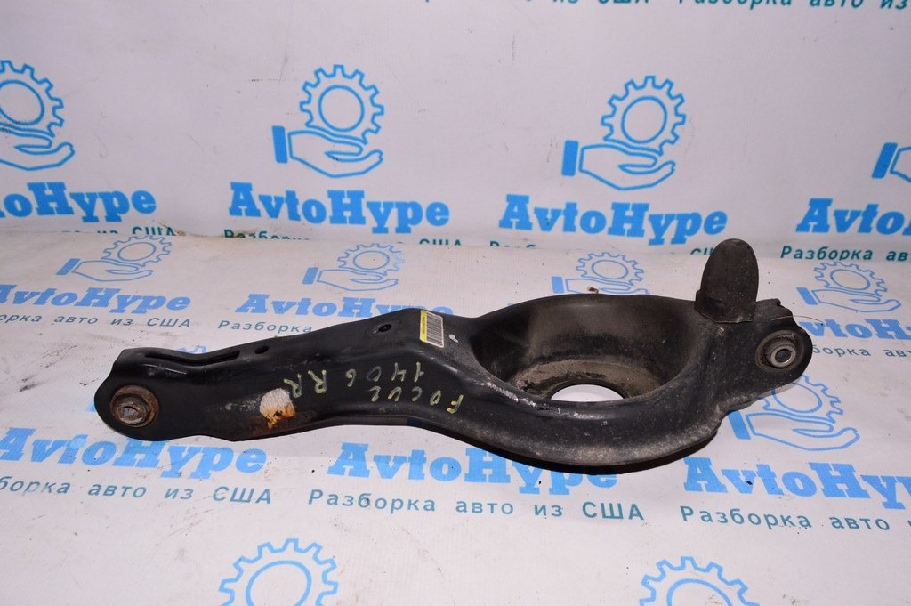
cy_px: 303
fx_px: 683
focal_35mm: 27
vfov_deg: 47.9
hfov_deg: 67.4
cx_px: 456
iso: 1600
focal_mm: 18
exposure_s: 1/200
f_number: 8
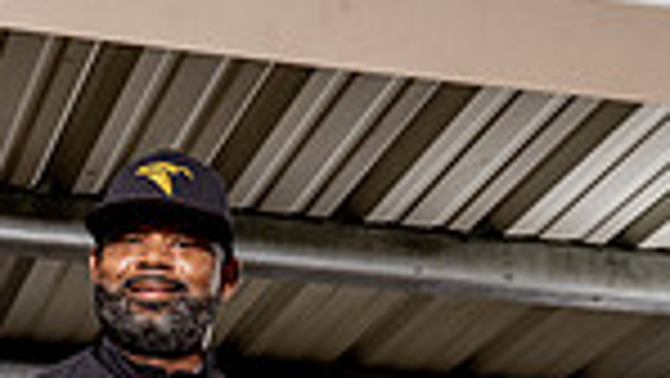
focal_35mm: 117
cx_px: 148
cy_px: 936
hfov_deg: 18.2
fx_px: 2080
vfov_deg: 9.2
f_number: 5
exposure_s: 1/250
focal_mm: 37
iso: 160
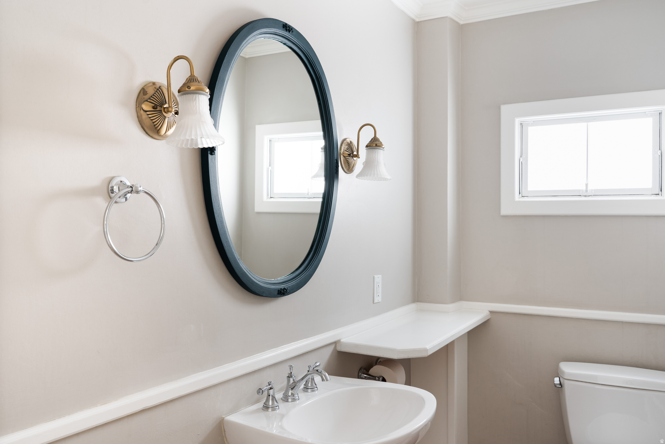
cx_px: 332
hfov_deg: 60.8
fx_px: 567
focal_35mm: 31
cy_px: 222
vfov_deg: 42.7
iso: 100
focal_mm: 30.7
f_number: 8
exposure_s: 13
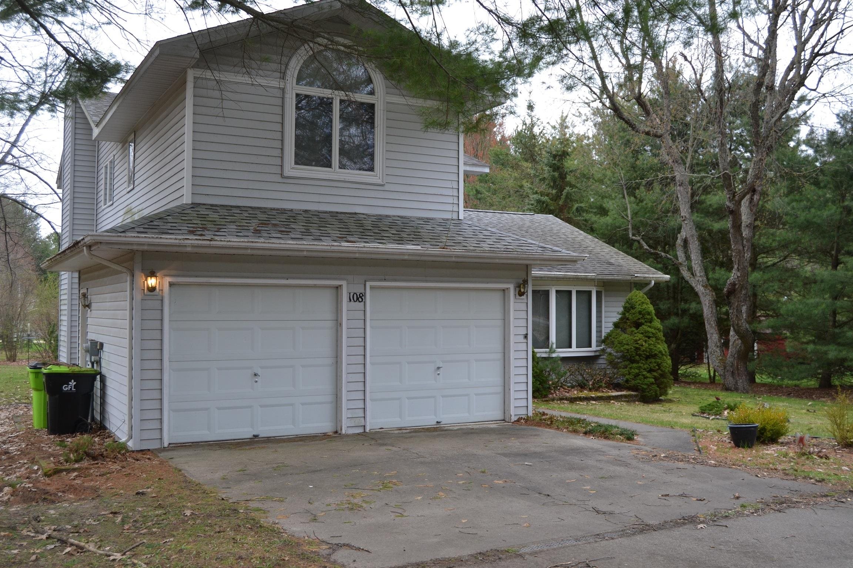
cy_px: 284
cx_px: 426
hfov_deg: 55.1
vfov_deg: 38.4
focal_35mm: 34
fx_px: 817
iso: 280
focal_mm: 23
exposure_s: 1/125
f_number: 5.6
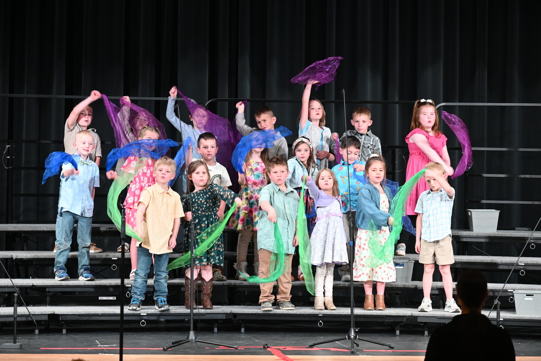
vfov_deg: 8.8
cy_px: 180
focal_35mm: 156
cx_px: 270
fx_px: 2345
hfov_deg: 13.2
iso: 2000
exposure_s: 1/125
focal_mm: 104
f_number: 5
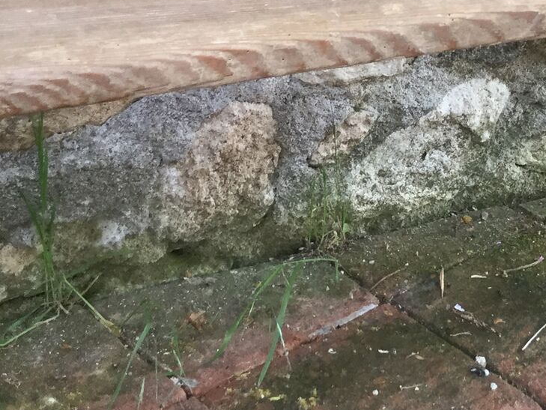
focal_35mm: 85
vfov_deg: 17.0
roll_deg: -4.7
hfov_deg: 22.5
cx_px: 485
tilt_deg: -21.4
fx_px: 1341
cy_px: 11
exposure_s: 1/33
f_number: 2.4
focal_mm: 3.3
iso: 32
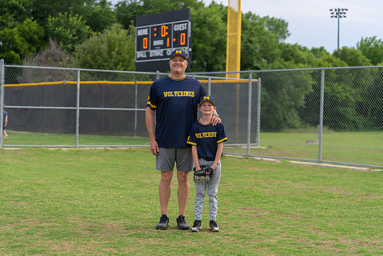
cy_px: 128
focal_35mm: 71
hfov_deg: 28.4
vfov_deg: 19.2
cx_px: 190
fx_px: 756
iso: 200
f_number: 2.8
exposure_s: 1/320
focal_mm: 70
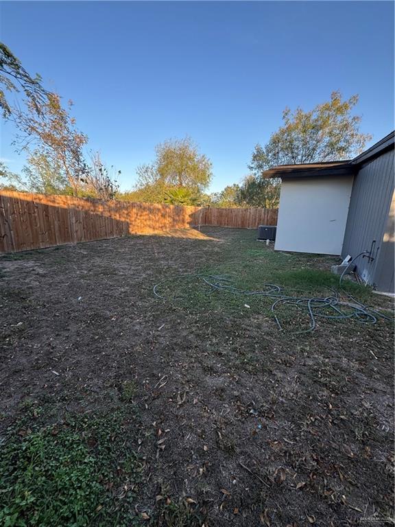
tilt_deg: -13.1
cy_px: 264
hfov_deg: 85.7
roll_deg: -0.5
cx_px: 198
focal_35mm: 14
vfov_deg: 102.1
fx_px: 213
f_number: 2.2
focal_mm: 2.22
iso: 40
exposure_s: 1/311
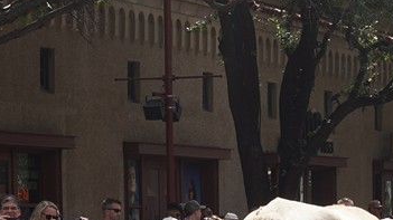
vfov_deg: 4.8
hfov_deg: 8.6
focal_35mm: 251
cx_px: 306
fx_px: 2614
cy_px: 312
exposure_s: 1/100
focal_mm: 42
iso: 100
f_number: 11
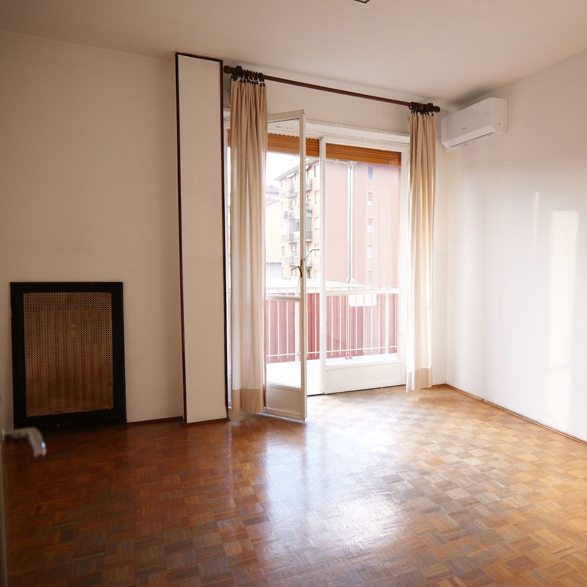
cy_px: 295
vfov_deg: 60.9
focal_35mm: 26
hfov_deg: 58.3
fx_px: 499
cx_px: 428
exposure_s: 1/250
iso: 800
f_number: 3.5
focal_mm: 20
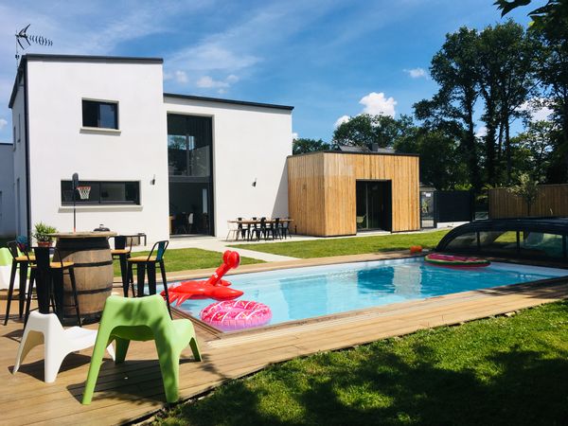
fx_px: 476
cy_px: 213
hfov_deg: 61.7
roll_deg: +0.5
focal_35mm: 29
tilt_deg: -1.3
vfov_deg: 48.2
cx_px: 284
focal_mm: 4.15
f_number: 2.2
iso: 25
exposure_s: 1/2564
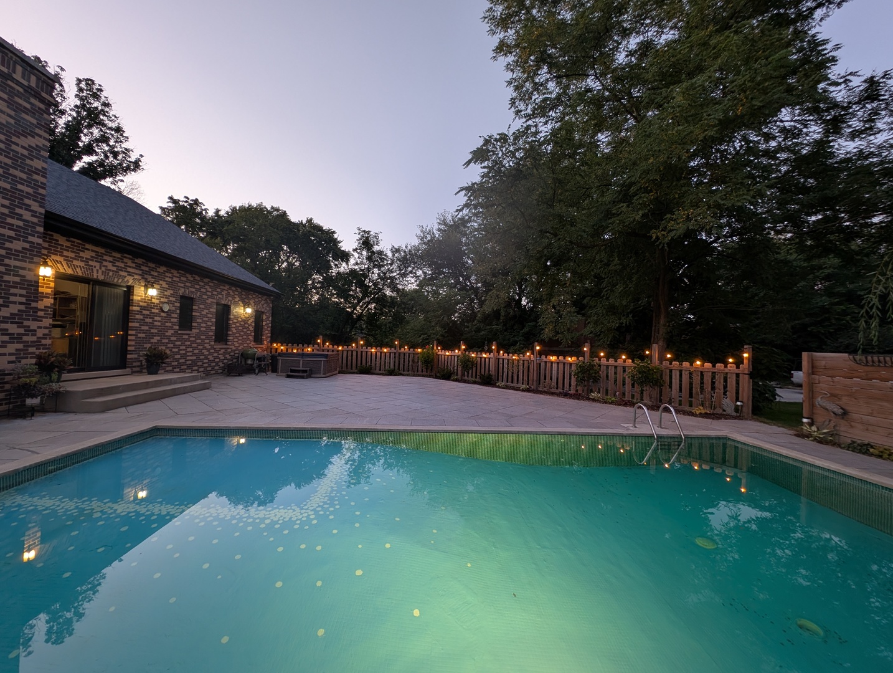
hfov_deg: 110.5
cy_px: 336
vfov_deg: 94.7
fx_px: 310
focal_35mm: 12
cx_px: 446
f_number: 1.95
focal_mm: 2.23
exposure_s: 1/24
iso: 84
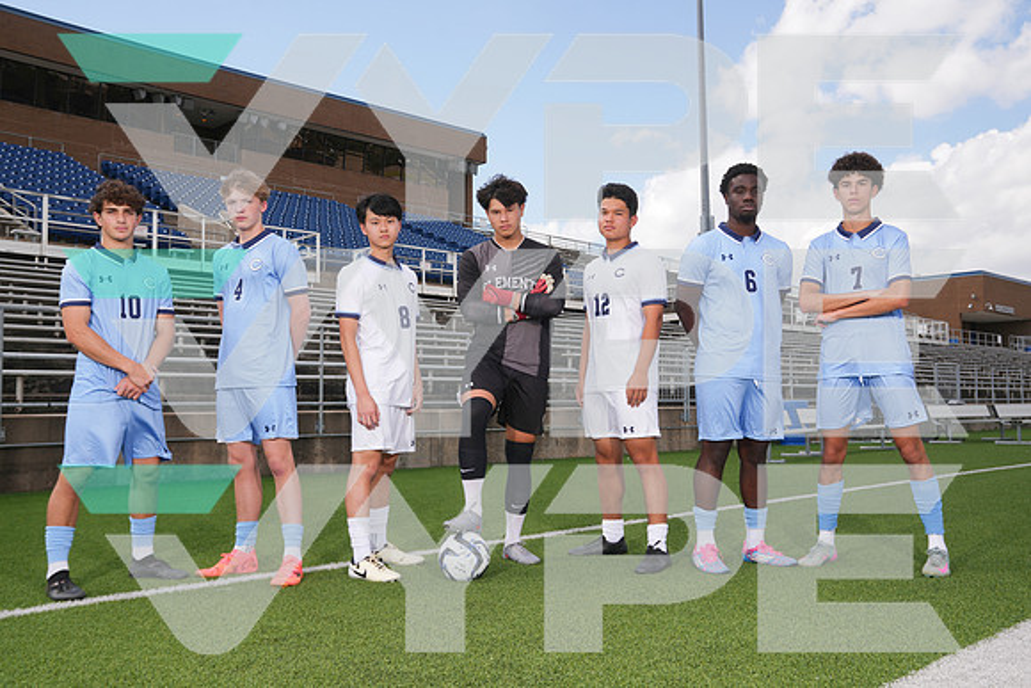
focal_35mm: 32
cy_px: 344
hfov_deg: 58.7
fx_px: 917
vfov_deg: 41.1
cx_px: 516
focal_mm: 32
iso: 80
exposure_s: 1/200
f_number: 8
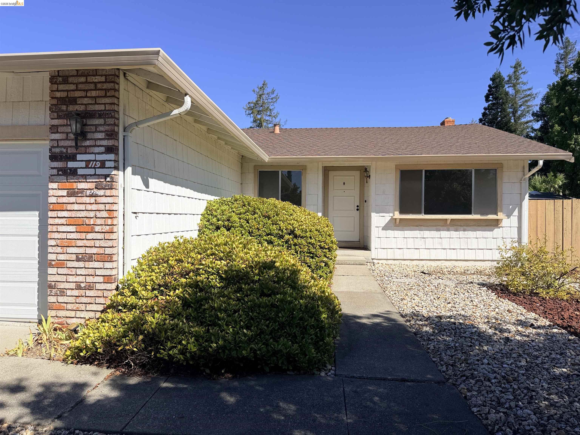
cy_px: 218
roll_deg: +0.0
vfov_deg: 56.8
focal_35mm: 24
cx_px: 290
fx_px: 402
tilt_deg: +1.0
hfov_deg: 71.6
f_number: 1.78
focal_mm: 6.76
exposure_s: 1/5319
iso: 80
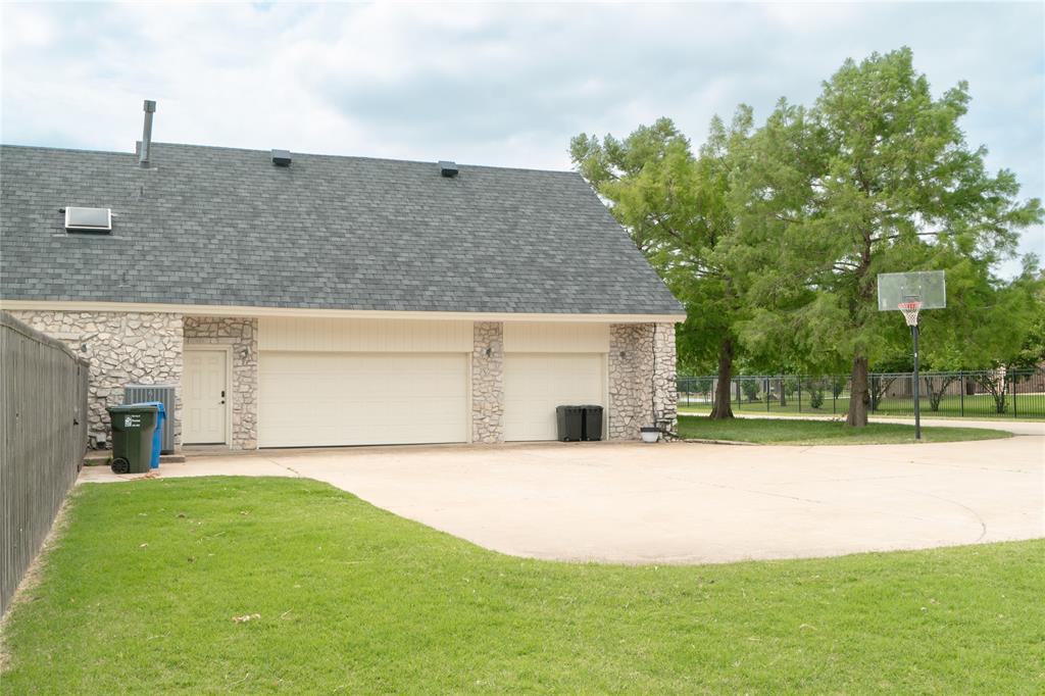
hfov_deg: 53.1
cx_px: 522
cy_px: 348
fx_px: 1045
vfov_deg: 36.8
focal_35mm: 36
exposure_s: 1/80
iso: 160
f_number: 9
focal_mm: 24
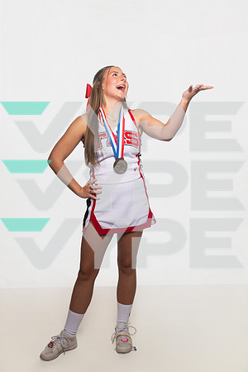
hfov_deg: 26.0
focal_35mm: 52
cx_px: 124
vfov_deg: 38.2
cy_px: 186
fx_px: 537
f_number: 6.3
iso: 500
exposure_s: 1/200
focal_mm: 52
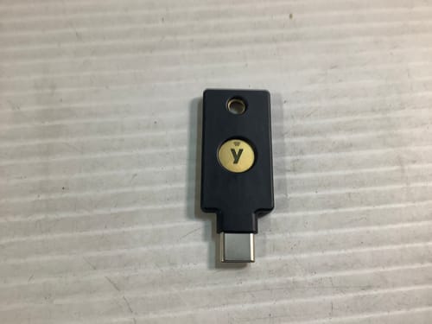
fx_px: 387
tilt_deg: -69.4
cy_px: 162
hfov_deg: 58.4
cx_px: 216
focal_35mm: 31
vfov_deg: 45.4
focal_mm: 3.3
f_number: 2.4
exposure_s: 1/50
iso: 80
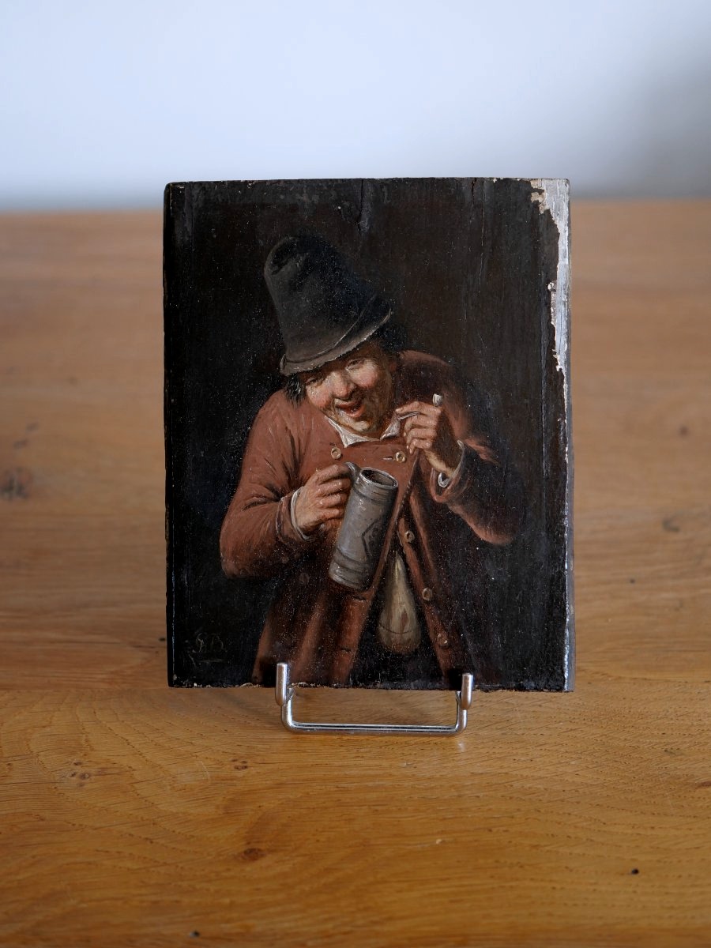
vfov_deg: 32.2
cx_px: 356
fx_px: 1643
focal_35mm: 60
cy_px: 474
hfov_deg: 24.4
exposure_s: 1/60
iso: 400
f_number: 2.8
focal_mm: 30
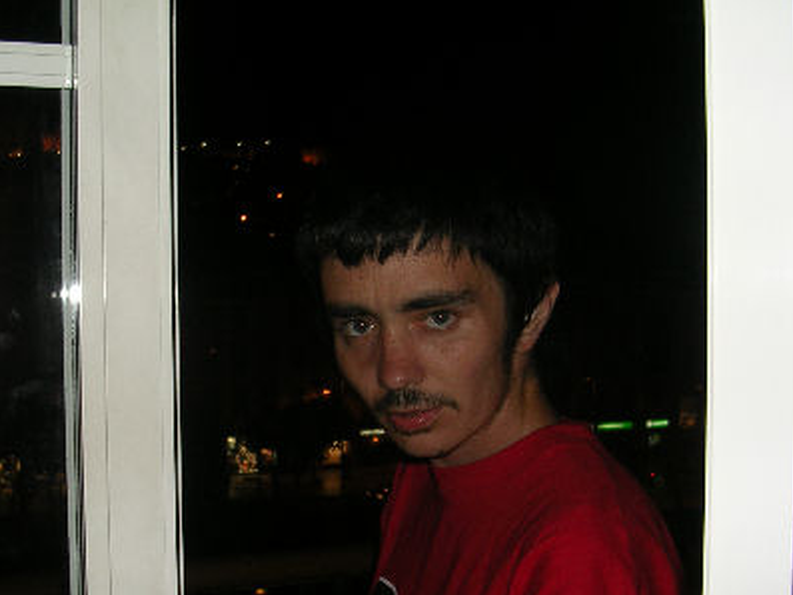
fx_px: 1123
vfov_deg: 29.6
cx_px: 300
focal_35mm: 49
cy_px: 361
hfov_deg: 38.7
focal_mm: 5.8
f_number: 2.8
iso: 50
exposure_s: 1/60.1
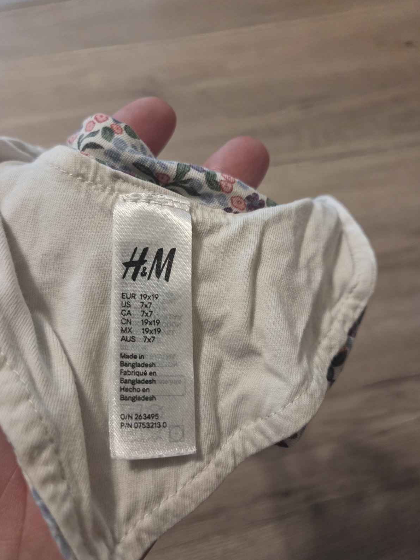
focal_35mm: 24
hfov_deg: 56.8
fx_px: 388
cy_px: 269
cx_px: 207
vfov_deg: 71.6
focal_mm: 5.4
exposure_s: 1/100
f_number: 1.8
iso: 1250
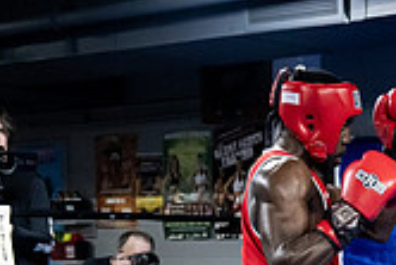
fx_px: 1420
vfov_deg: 10.4
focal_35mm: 129
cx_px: 589
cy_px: 347
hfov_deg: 14.8
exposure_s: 1/1000
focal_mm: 37
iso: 8000
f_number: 2.8
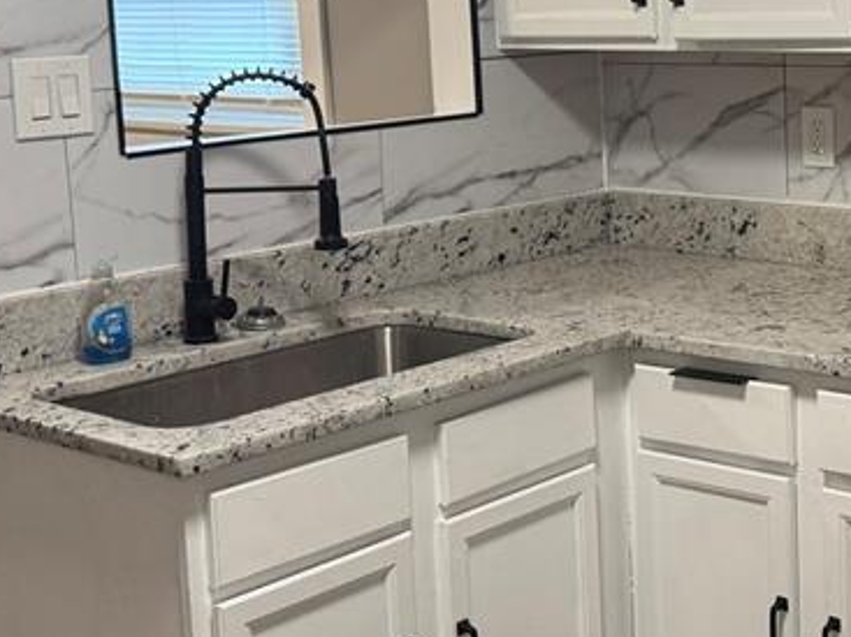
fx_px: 1647
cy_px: 169
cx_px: 860
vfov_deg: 21.7
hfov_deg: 27.3
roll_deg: +1.6
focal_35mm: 67
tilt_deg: -7.1
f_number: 1.78
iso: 200
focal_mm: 6.76
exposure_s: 1/60
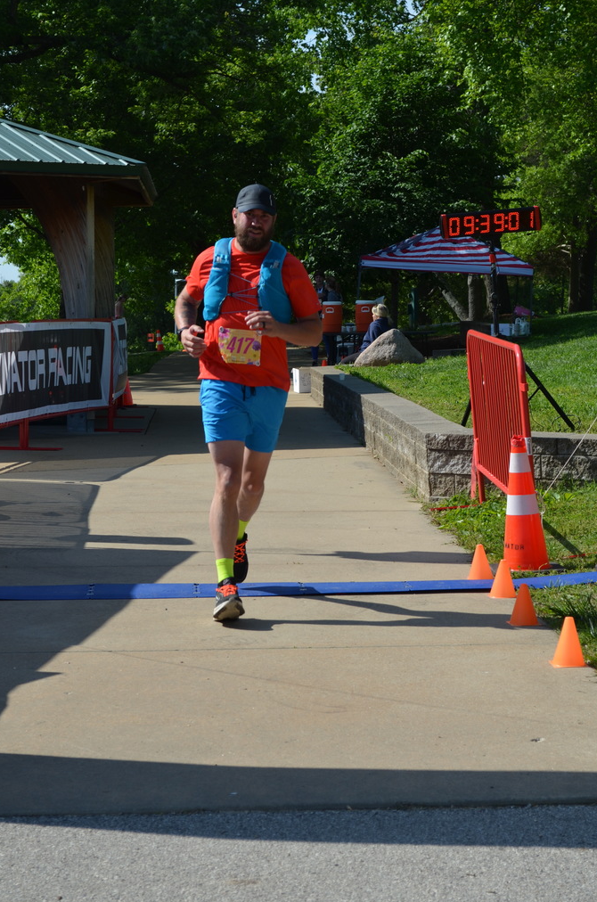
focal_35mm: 84
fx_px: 2087
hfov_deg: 16.3
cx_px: 299
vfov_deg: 24.4
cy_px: 450
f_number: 8
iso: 100
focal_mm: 55
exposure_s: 1/250
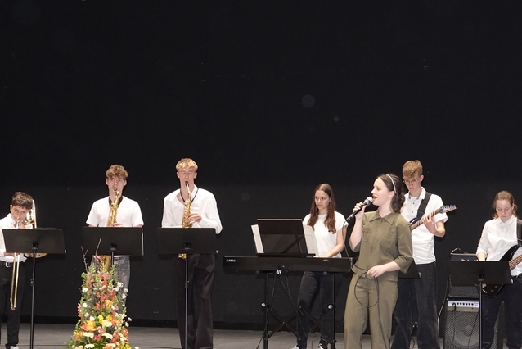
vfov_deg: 17.7
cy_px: 179
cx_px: 335
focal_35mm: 77
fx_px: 1117
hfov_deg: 26.2
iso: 1000
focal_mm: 17.55
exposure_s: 1/50
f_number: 3.2
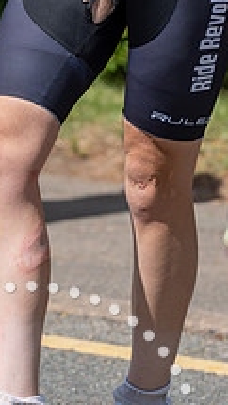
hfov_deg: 2.9
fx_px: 4437
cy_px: 298
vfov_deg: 5.2
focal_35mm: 413
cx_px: 64
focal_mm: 188
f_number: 5.6
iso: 200
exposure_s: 1/1000
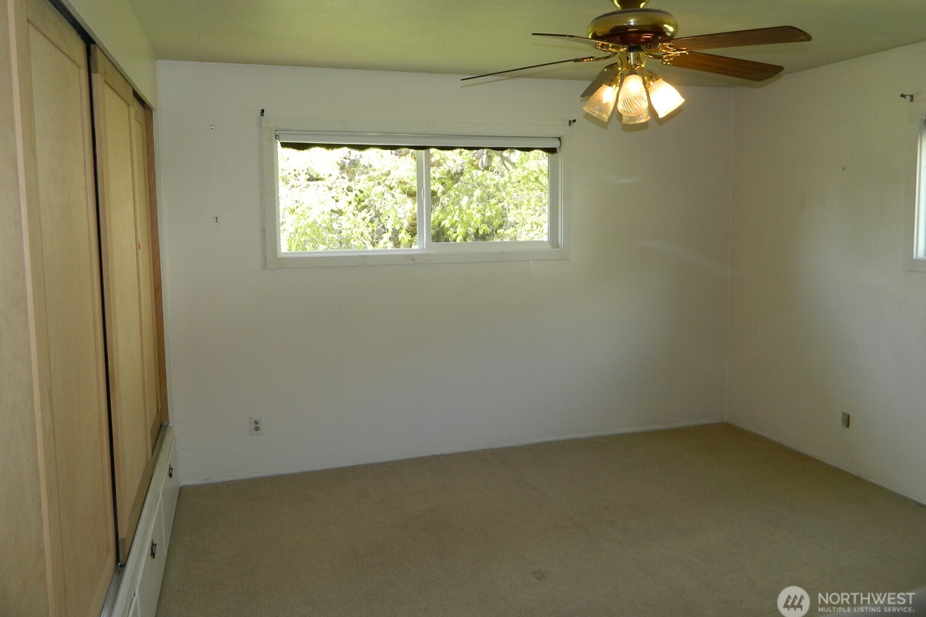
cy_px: 266
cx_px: 452
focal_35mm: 27
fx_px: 694
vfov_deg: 47.8
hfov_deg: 67.4
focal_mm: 4.5
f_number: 3.1
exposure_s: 1/40
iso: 80
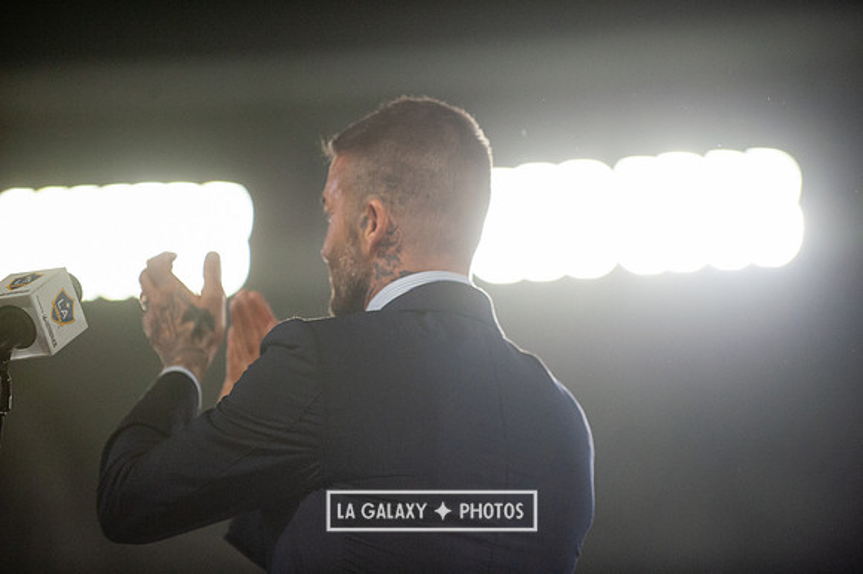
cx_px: 432
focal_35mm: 200
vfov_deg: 6.9
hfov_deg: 10.3
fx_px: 4792
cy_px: 287
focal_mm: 200
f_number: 2.8
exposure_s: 1/3200
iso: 3200
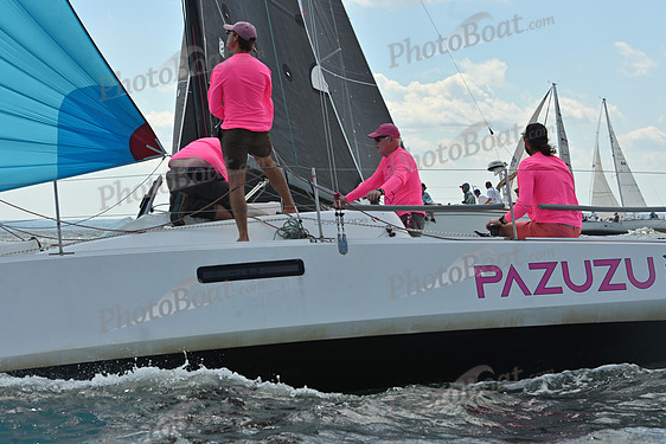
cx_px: 327
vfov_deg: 14.4
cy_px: 224
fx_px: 1758
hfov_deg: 21.5
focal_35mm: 95
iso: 250
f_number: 8
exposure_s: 1/1250
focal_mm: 92
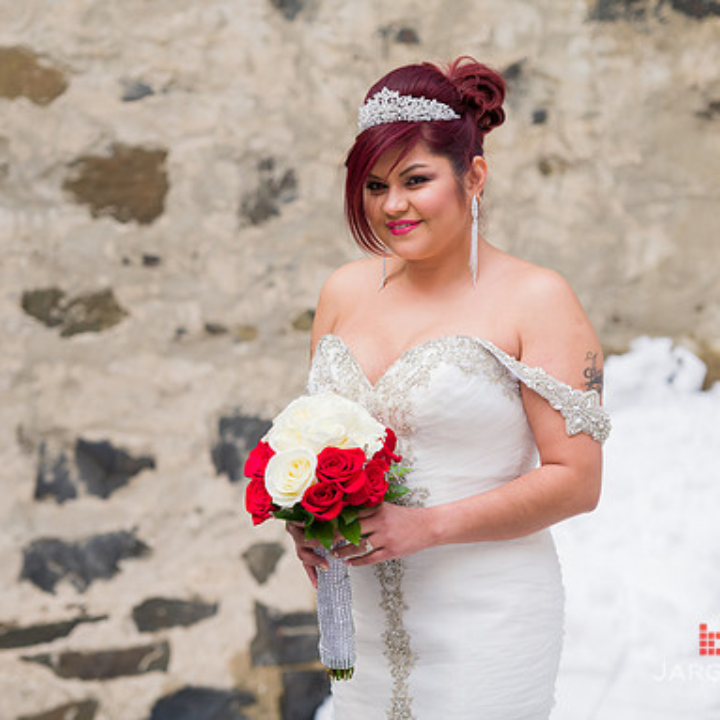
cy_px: 358
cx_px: 288
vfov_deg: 10.9
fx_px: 3789
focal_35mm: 161
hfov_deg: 10.9
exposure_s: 1/250
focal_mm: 125
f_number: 3.2
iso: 200
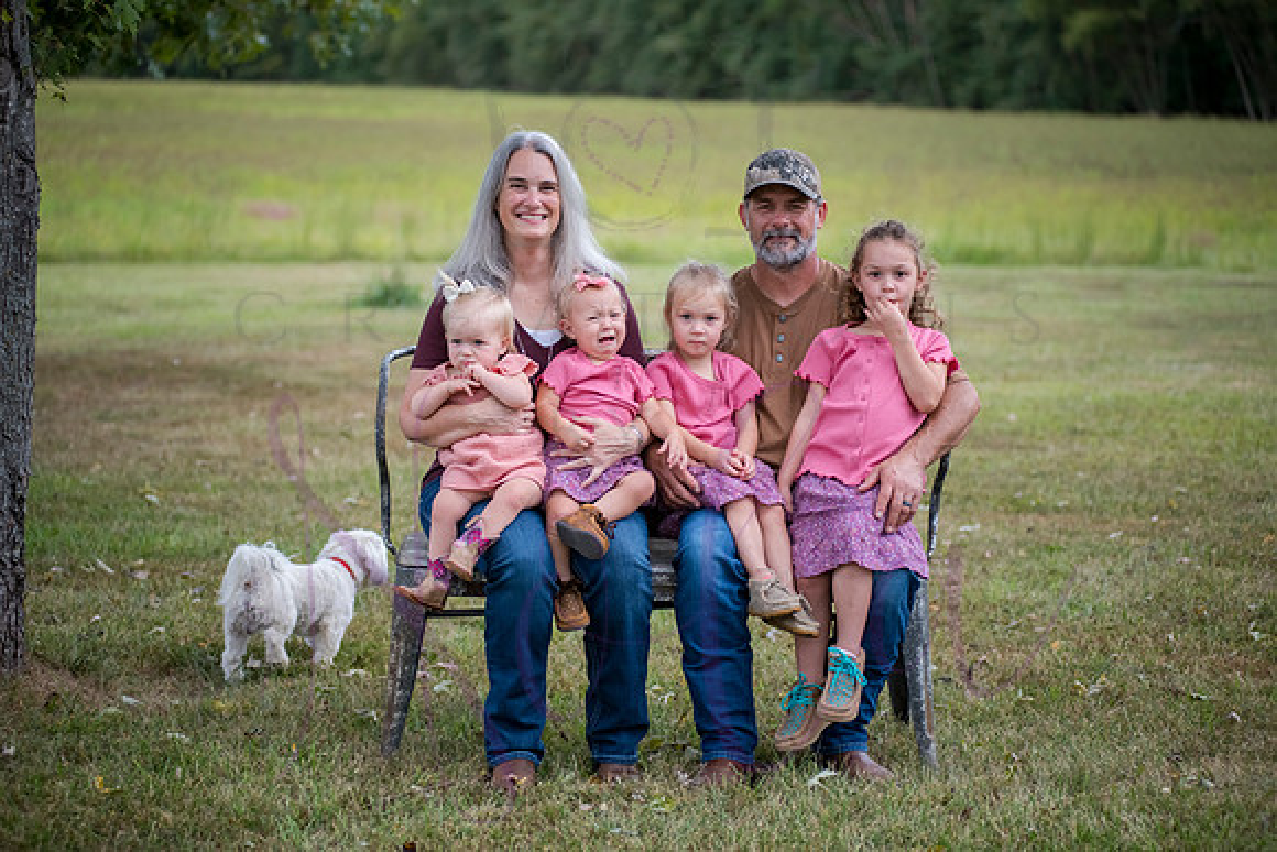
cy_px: 426
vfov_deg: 17.1
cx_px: 638
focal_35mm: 80
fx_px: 2838
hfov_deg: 25.4
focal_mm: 80
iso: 400
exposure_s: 1/640
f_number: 3.5
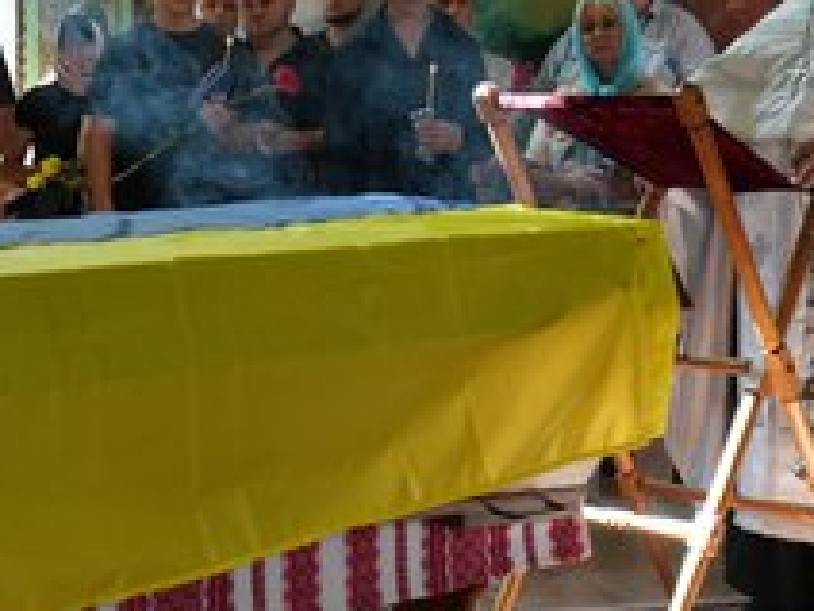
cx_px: 357
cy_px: 171
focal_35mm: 89
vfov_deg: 16.5
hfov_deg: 22.0
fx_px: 2093
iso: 4000
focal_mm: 49
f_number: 4.5
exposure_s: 1/500
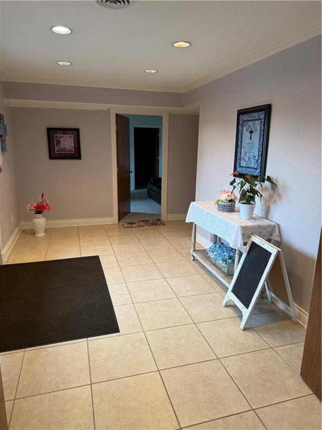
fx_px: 298
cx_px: 161
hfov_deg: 56.8
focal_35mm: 24
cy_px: 215
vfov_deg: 71.6
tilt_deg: -13.5
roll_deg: +0.9
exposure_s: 1/120
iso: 200
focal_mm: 6.76
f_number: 1.78
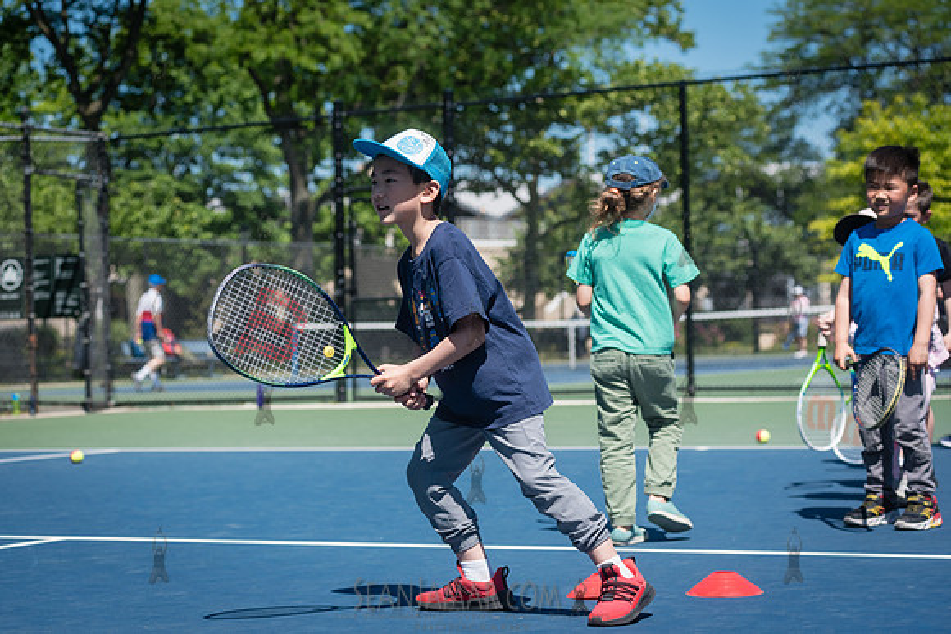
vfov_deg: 17.1
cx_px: 476
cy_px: 317
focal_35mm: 80
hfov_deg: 25.4
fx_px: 2114
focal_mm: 80
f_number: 5
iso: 200
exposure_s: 1/1000
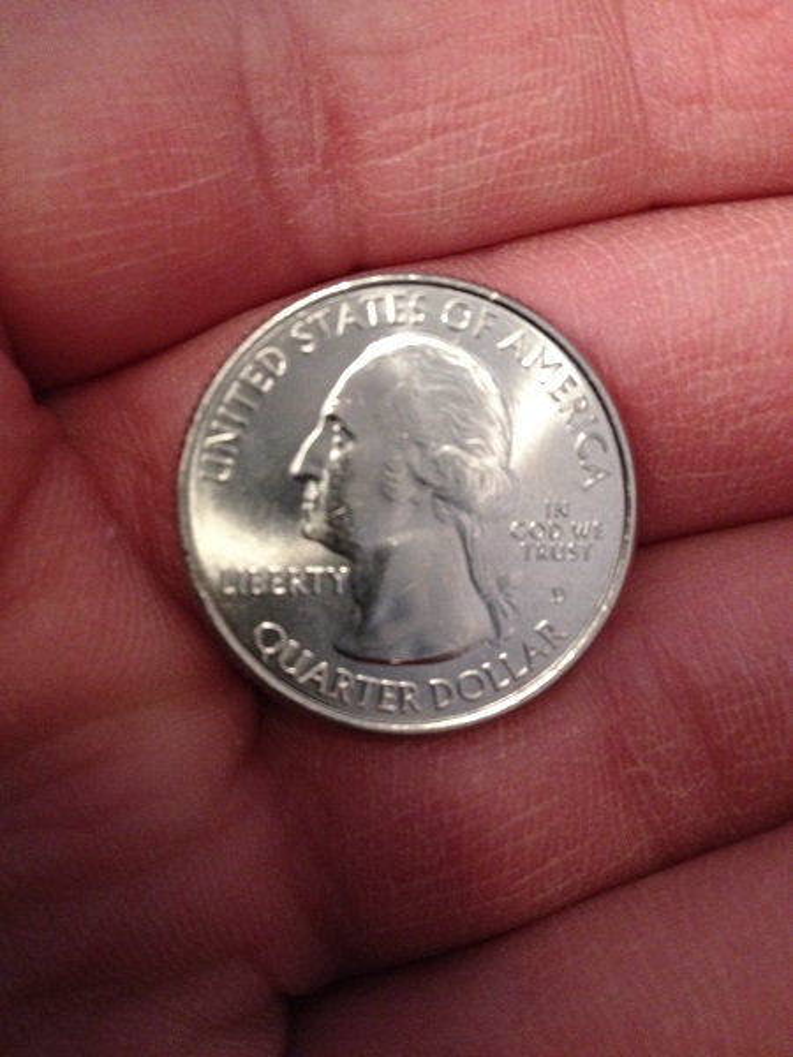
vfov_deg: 52.6
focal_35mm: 35
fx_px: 1069
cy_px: 528
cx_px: 396
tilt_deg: -65.0
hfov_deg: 40.7
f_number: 2.4
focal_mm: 4.28
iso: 250
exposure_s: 1/20
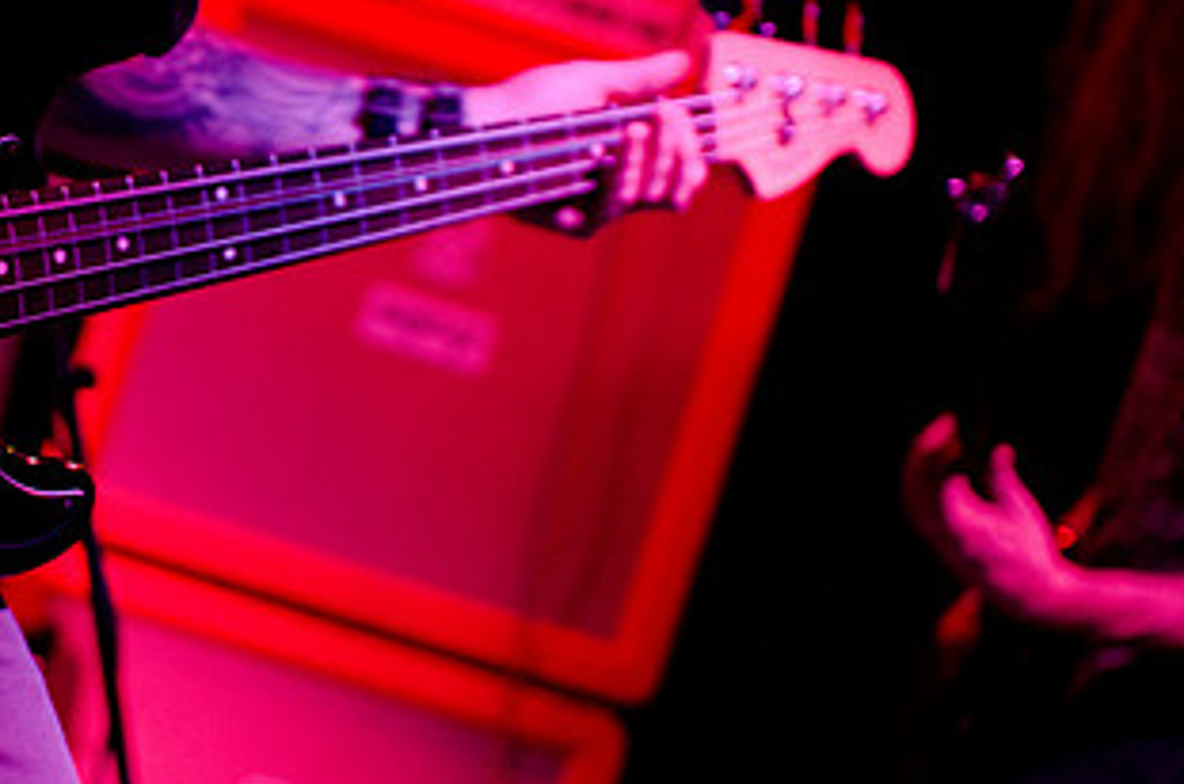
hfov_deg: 23.7
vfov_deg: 16.2
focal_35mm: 84
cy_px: 373
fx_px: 2757
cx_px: 152
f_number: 2.2
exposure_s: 1/60
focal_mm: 30
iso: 1600
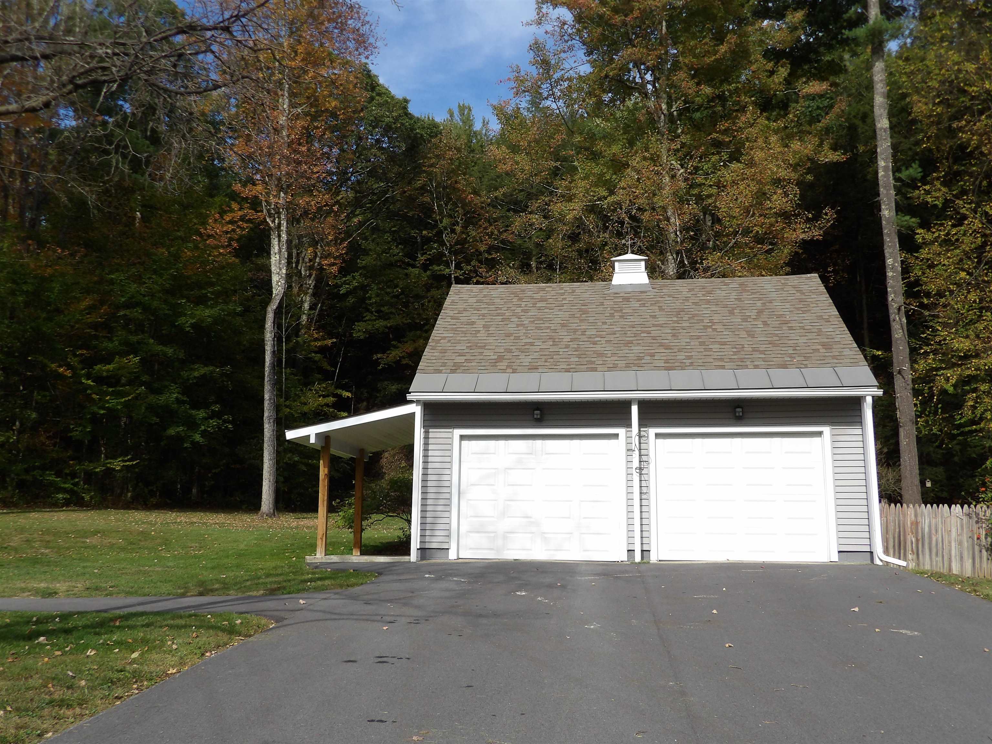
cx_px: 496
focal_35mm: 33
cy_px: 372
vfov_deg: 42.9
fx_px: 946
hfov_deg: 55.4
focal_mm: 5.9
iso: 100
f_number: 3.6
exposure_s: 1/605
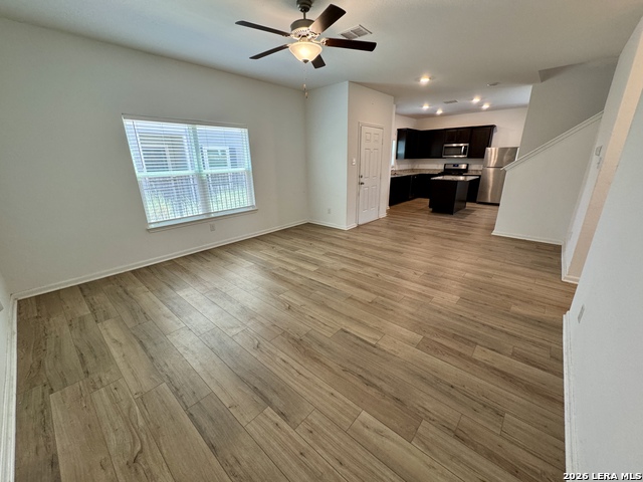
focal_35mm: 14
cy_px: 241
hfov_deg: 102.1
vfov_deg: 85.7
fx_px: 260
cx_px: 322
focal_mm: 2.22
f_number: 2.2
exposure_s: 1/120
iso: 250
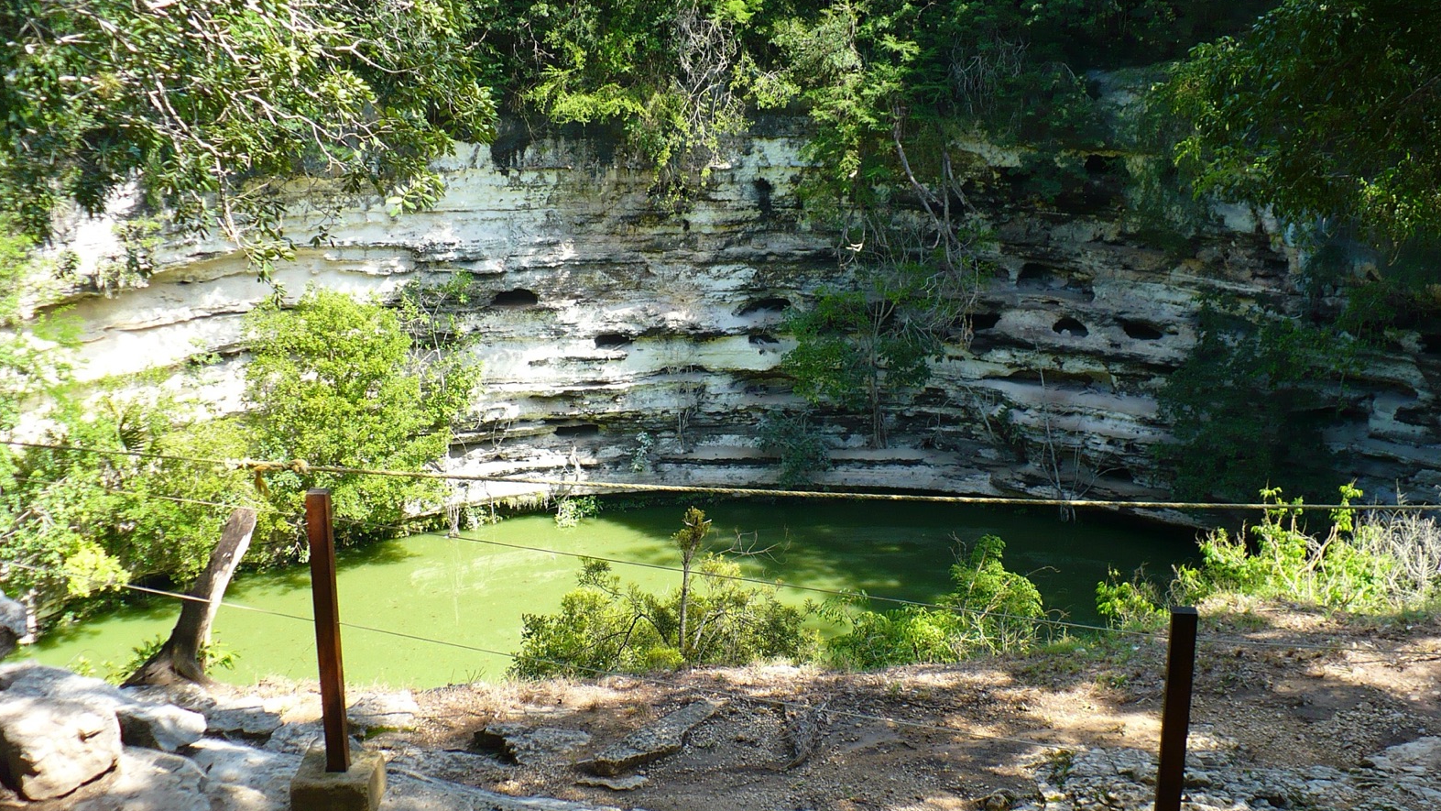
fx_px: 1567
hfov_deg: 49.4
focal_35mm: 41
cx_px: 719
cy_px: 537
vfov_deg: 28.8
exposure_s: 1/320
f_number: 2.8
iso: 100
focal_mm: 6.1
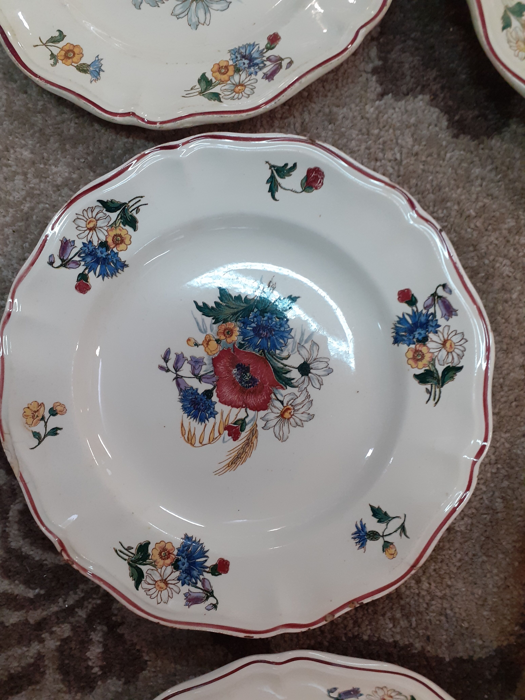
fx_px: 546
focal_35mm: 27
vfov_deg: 65.3
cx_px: 262
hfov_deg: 51.4
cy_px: 350
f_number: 1.9
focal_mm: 3.6
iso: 125
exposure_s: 1/50
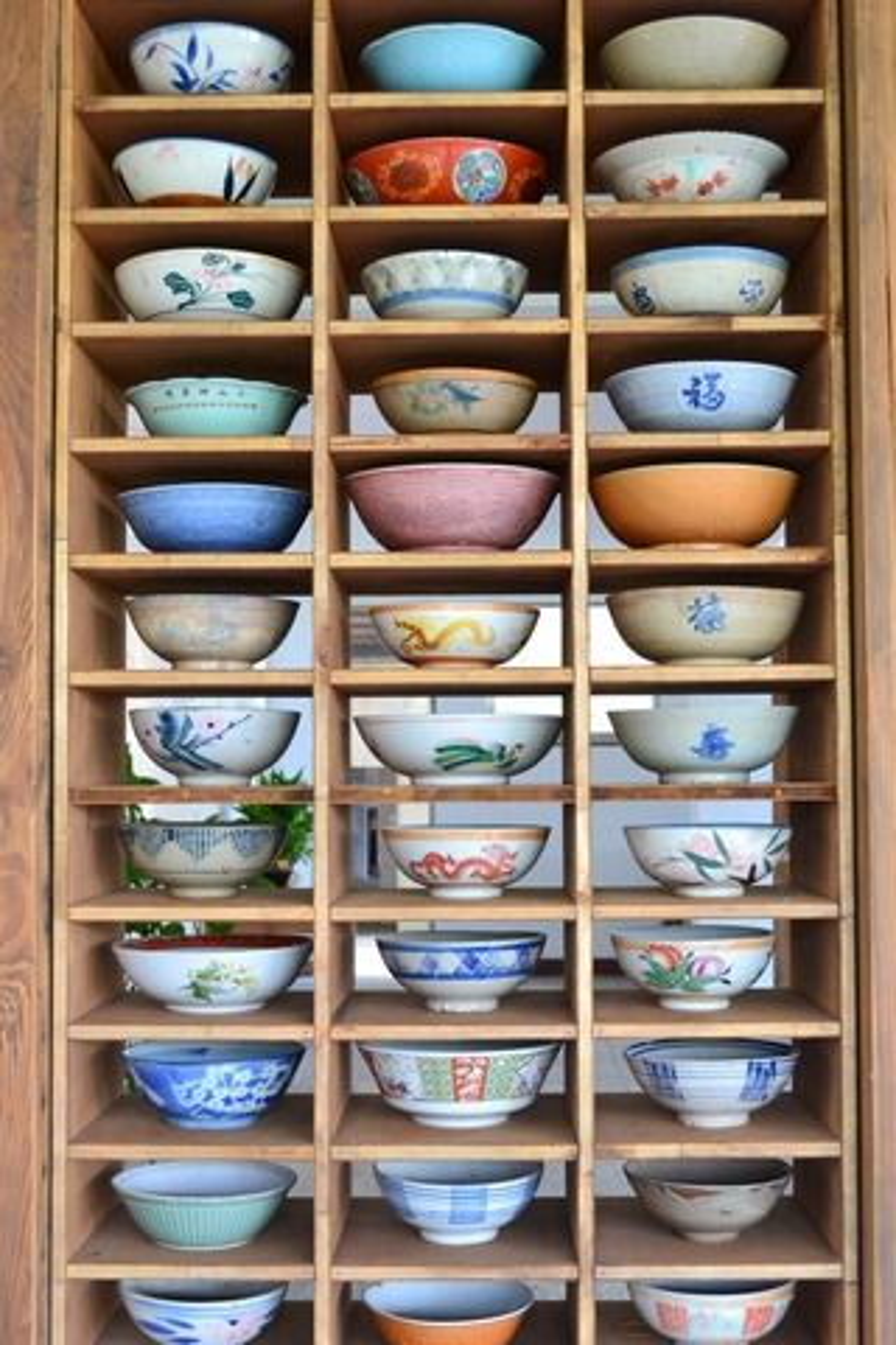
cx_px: 448
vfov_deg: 43.6
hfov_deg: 29.9
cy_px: 672
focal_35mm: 45
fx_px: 1680
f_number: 6.3
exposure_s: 1/15
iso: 450
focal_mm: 30
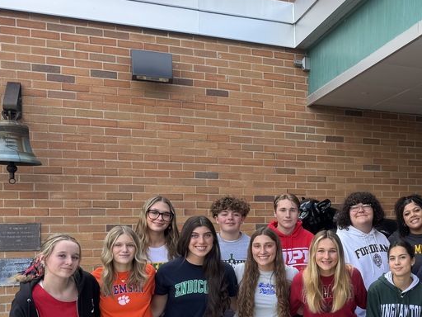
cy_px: 238
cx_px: 396
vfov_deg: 29.8
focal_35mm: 48
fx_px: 585
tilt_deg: -0.6
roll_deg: +0.4
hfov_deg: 36.6
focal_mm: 6.76
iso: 80
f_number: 1.78
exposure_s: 1/464
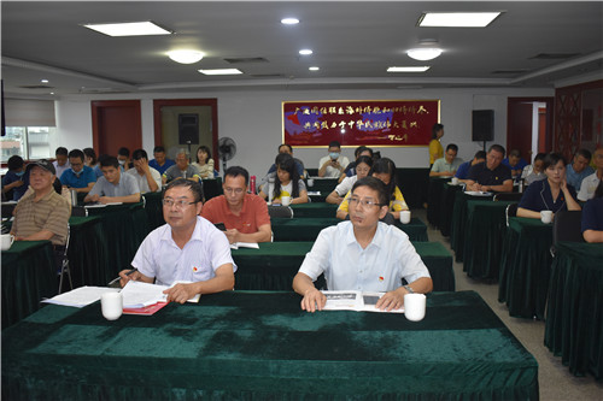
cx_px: 302
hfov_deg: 57.2
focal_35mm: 33
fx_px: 553
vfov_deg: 39.9
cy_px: 200
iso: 1000
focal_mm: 22
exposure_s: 1/60
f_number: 3.8
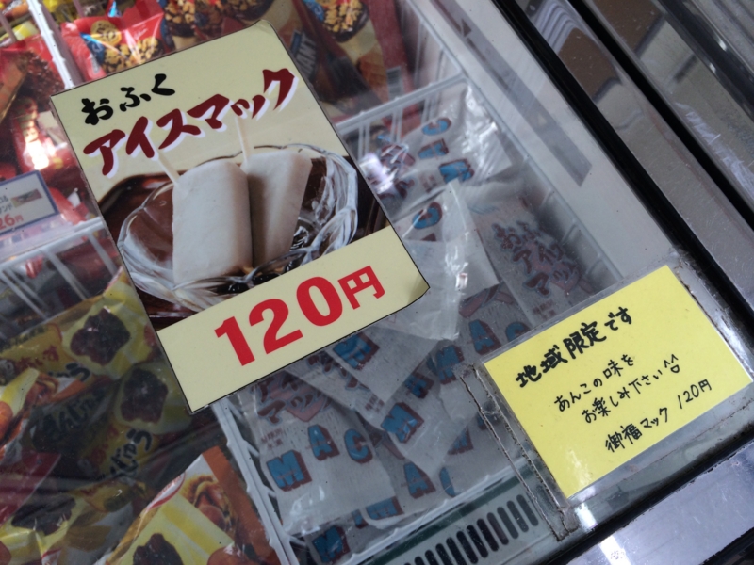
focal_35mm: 30
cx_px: 377
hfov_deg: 60.0
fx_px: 653
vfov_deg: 46.8
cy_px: 282
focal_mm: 4.12
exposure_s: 1/120
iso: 50
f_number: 2.2
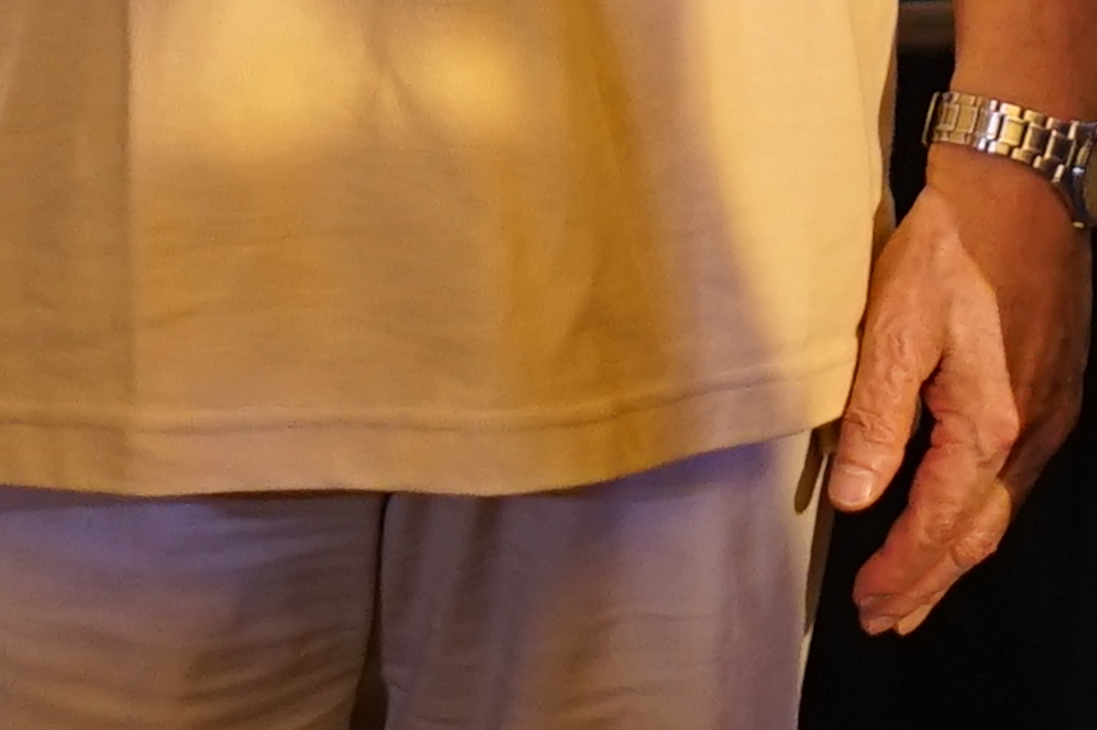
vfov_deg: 3.3
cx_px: 1053
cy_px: -1233
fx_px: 12426
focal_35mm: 408
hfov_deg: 5.0
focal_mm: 50
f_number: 1.8
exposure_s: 1/250
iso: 640
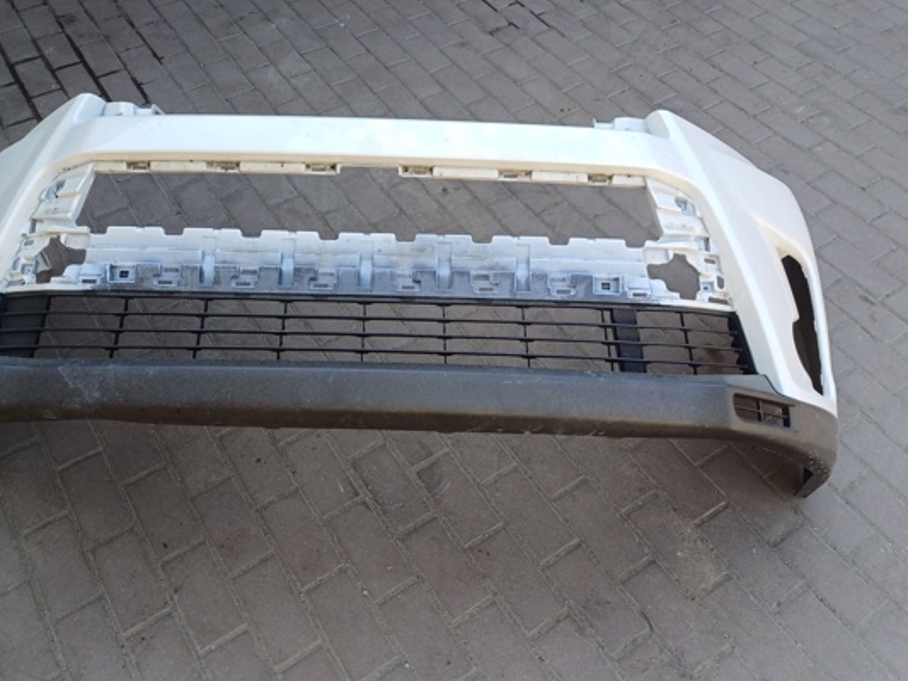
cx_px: 450
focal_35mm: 30
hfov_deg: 60.0
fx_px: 787
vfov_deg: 46.8
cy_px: 325
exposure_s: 1/165
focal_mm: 4.65
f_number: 1.8
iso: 50
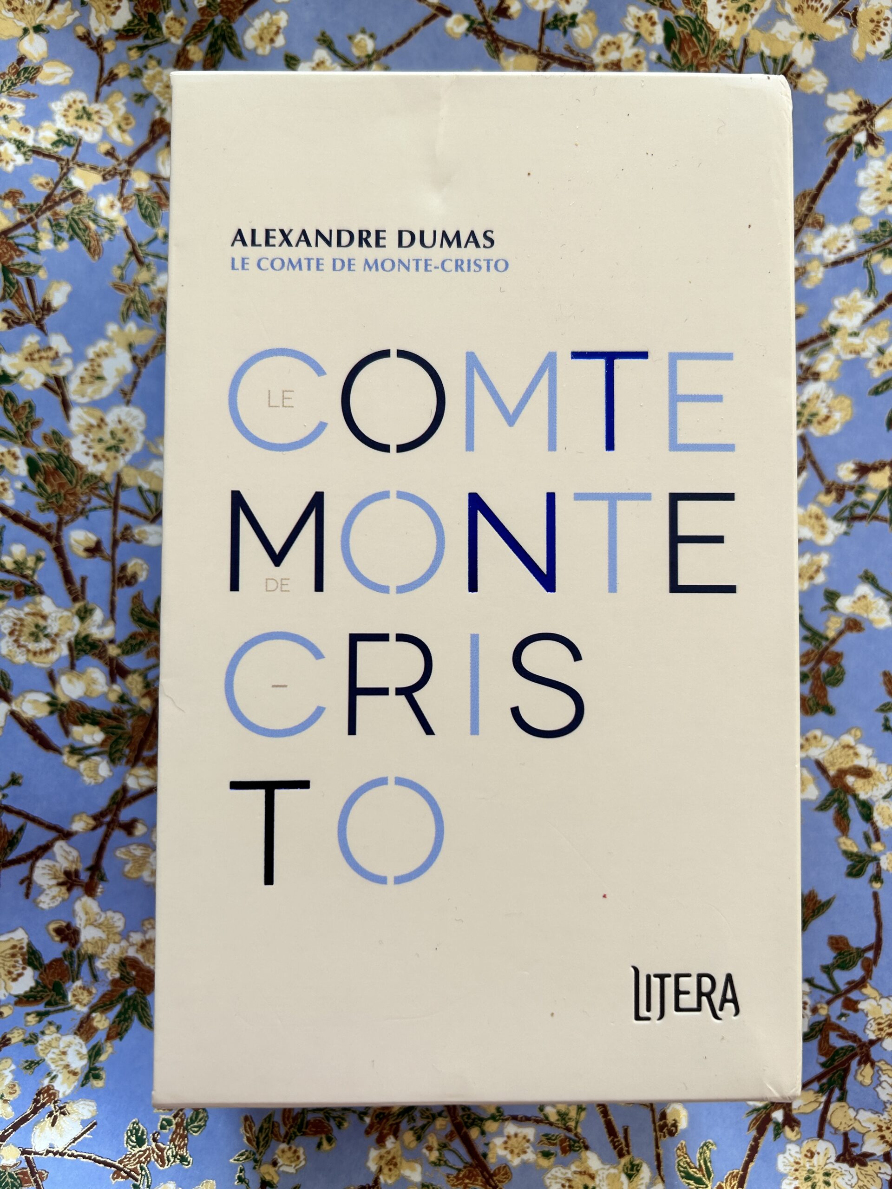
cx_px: 446
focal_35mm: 26
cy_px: 594
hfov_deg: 53.1
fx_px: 893
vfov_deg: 67.3
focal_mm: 5.7
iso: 40
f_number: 1.5
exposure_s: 1/121
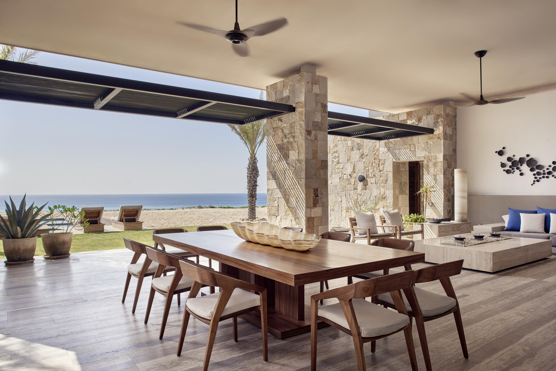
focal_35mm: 24
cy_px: 186
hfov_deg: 73.7
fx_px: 371
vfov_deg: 53.2
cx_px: 278
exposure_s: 1/160
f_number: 11
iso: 400
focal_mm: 24
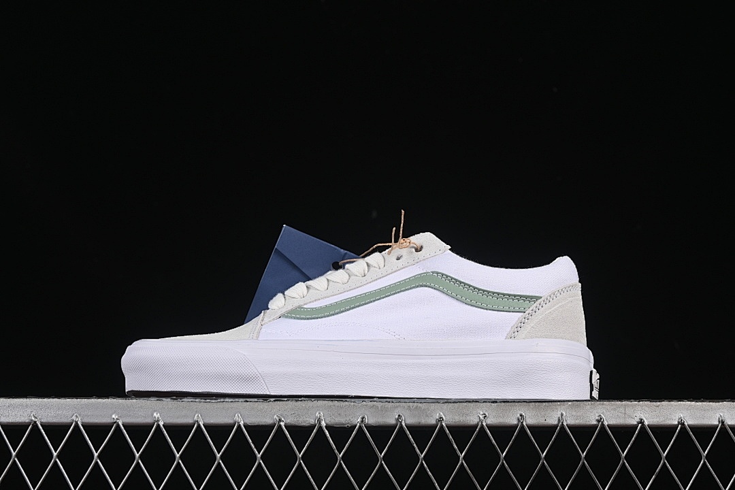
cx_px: 368
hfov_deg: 27.0
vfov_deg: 18.2
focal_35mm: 75
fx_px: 1531
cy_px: 245
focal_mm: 50
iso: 160
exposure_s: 1/80
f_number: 8
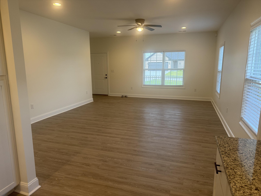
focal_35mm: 24
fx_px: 181
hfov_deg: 71.6
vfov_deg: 56.8
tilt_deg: -11.6
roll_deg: -0.1
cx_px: 130
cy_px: 98
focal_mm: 6.76
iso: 200
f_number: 1.78
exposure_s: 1/120
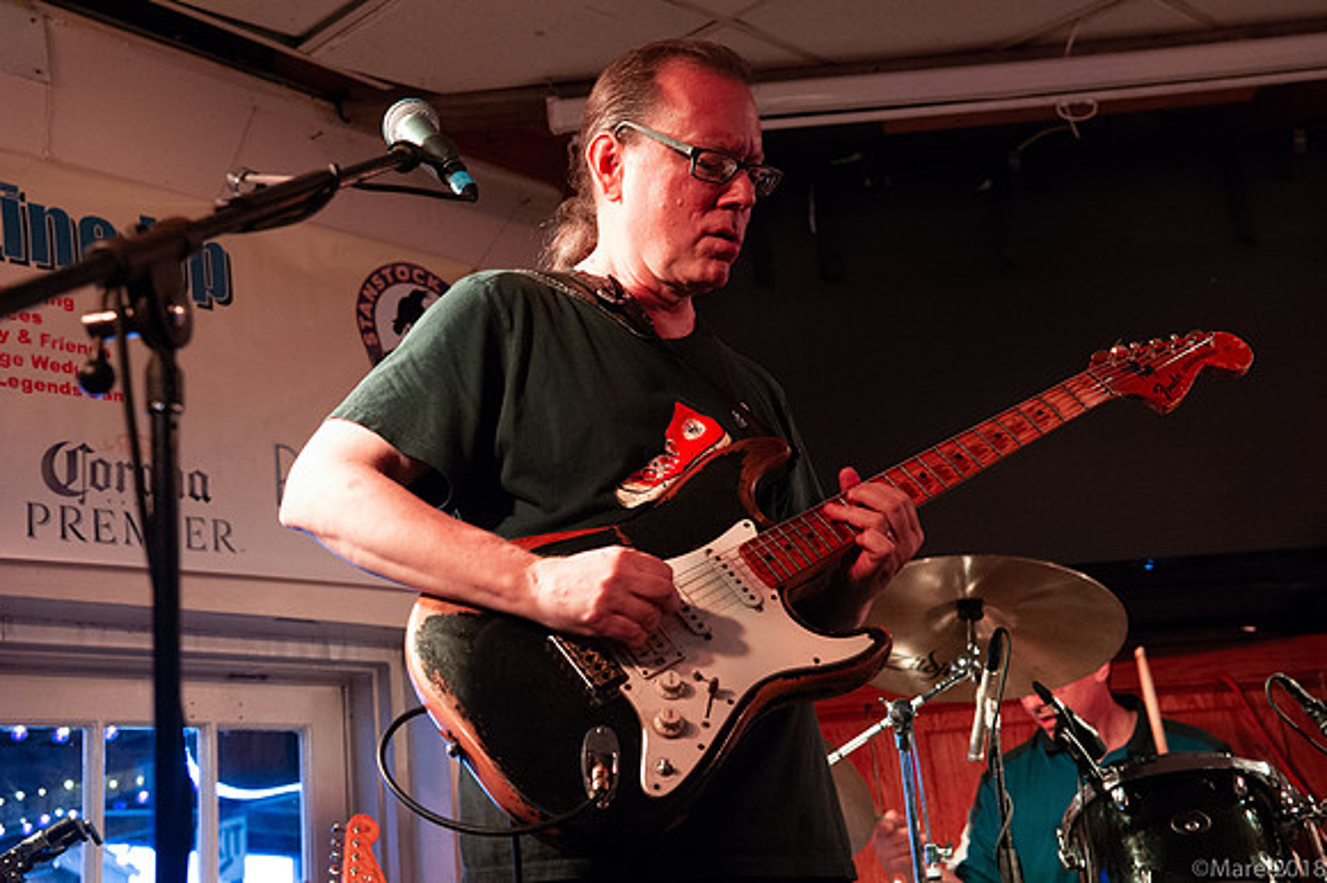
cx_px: 664
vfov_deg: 27.0
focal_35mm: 50
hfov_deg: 39.6
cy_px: 442
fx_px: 1842
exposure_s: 1/40
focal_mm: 50
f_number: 6.3
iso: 6400
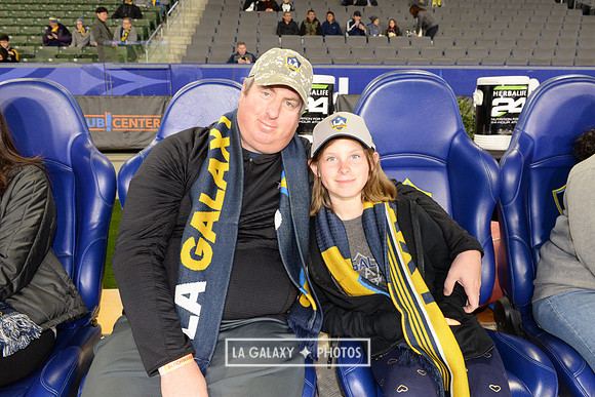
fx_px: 512
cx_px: 298
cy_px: 198
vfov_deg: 42.3
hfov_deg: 60.3
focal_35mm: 31
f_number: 10
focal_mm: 31
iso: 3200
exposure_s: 1/80
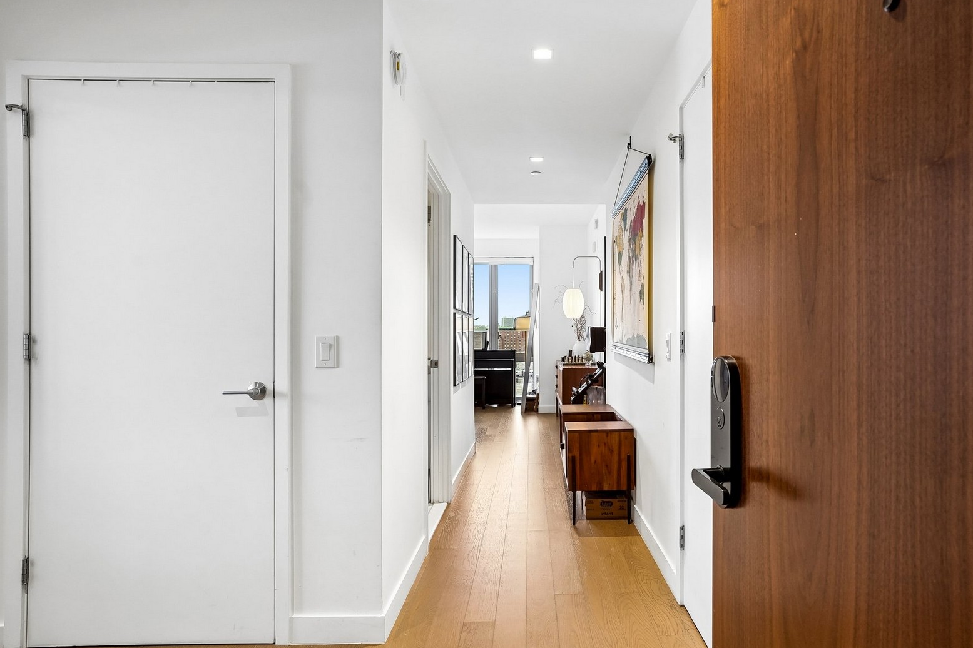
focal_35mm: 22
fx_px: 594
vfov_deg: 57.2
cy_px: 330
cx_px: 552
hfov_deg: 78.2
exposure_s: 1/40
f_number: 8
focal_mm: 19
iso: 400
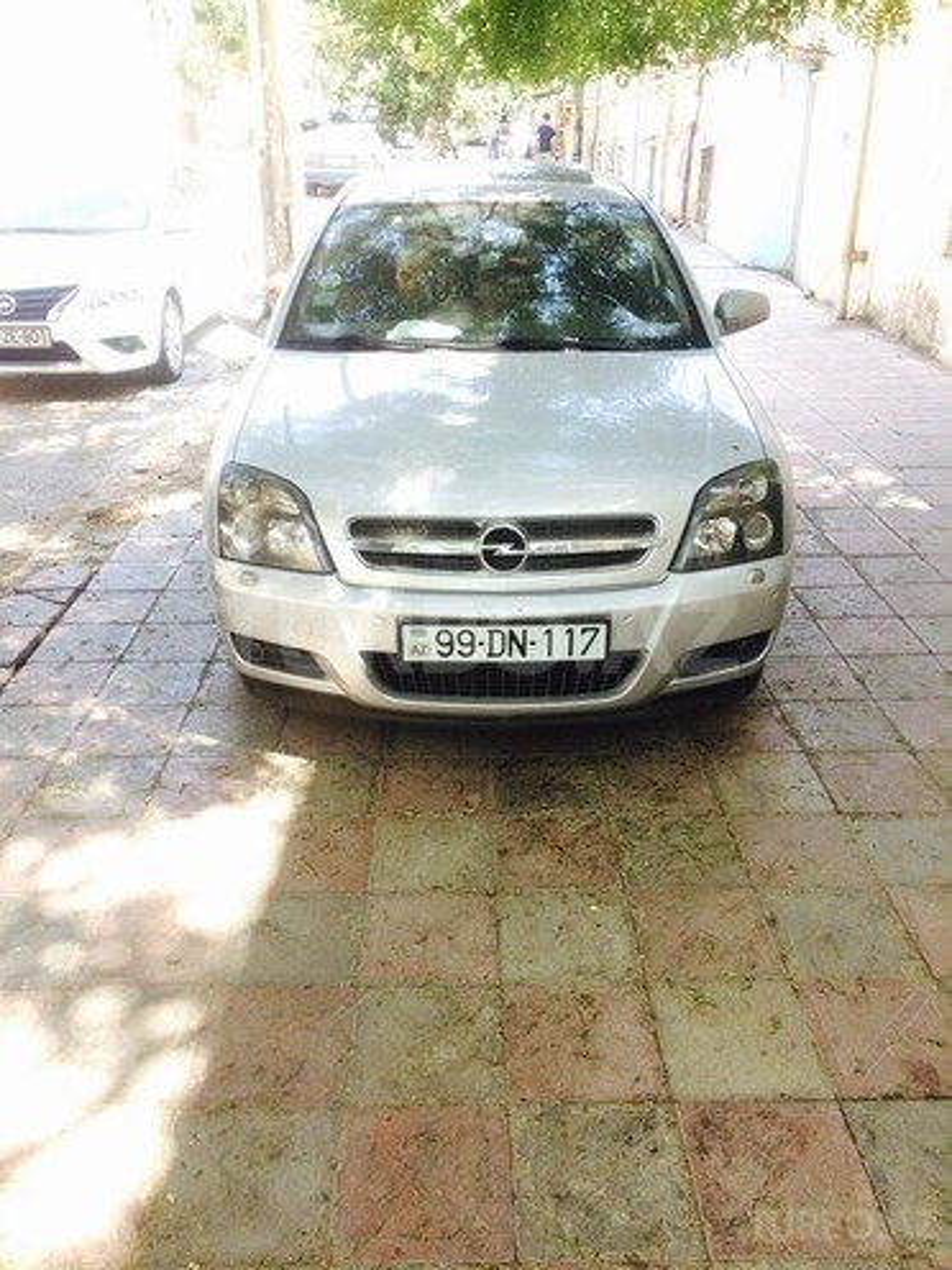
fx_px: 1063
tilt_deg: -23.3
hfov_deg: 48.2
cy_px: 635
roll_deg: +1.4
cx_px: 476
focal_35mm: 29
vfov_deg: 61.7
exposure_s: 1/100
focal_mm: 4.15
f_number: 2.2
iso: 50
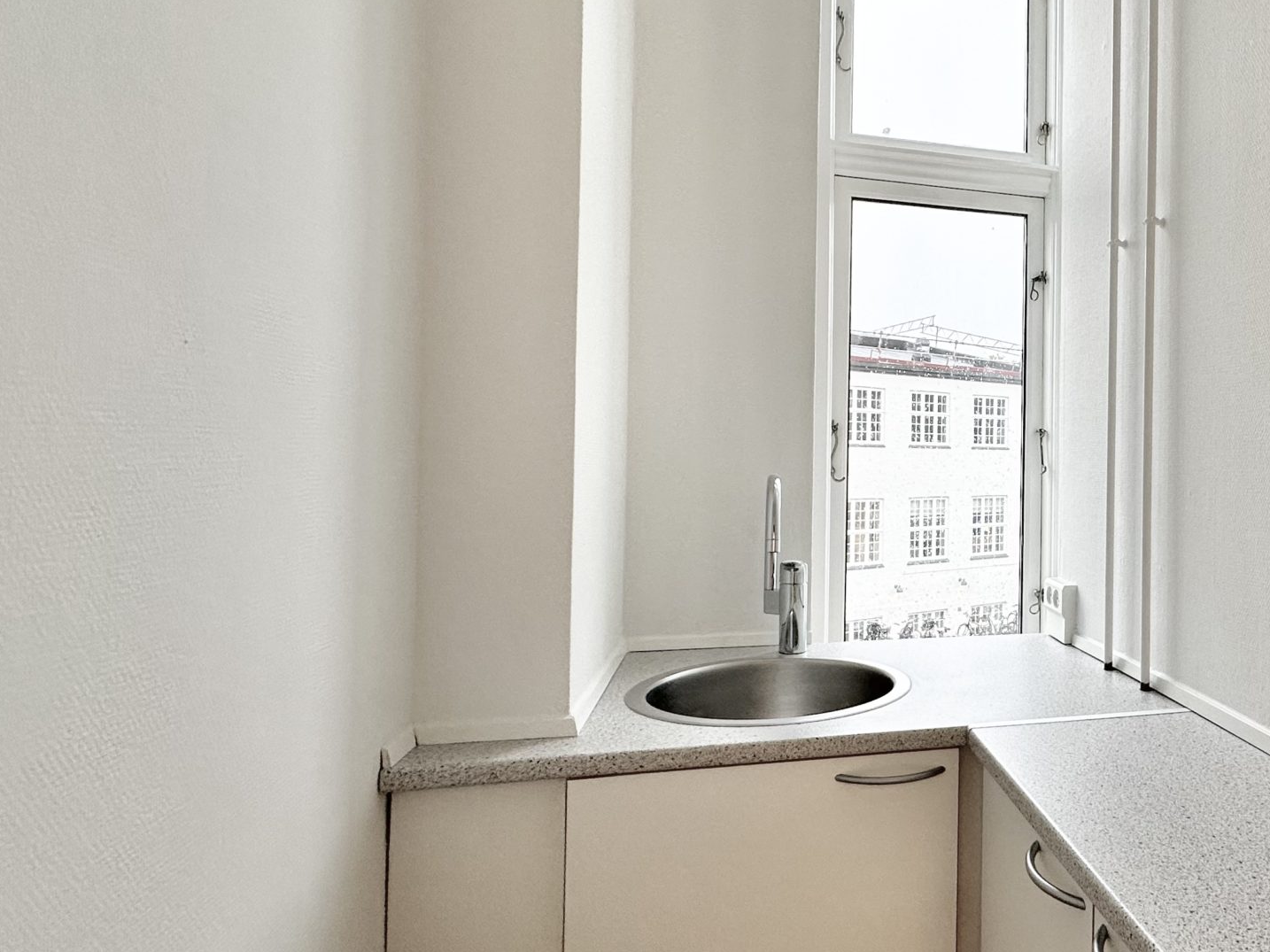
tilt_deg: +1.0
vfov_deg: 54.8
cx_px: 1014
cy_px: 445
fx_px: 917
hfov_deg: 63.5
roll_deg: -0.8
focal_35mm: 25
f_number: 2.2
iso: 100
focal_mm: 2.22
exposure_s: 1/100
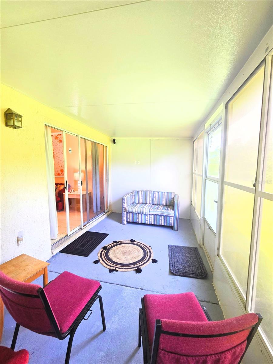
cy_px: 182
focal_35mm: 13
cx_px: 136
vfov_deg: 106.2
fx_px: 137
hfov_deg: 89.9
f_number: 2.2
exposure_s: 1/60
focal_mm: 2.2
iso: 80
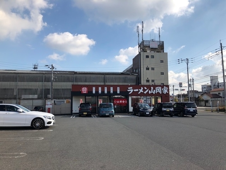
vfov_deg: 49.8
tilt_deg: +6.5
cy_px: 85
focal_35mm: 28
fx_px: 183
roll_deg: +0.4
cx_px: 113
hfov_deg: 63.4
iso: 20
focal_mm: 3.99
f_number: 1.8
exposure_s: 1/2114
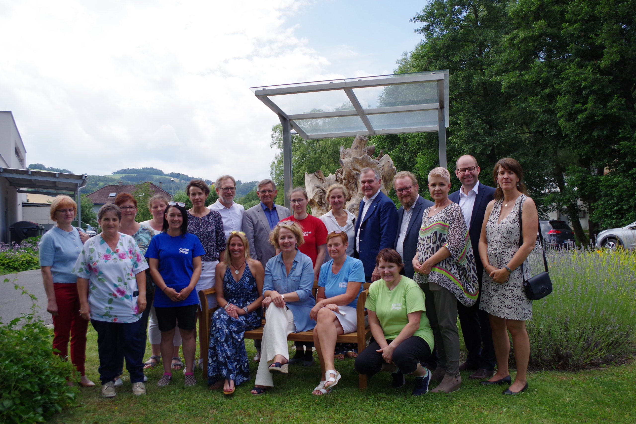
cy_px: 212
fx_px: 477
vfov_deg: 47.9
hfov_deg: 67.4
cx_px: 318
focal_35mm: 27
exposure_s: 1/1000
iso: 400
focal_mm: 18
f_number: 5.6
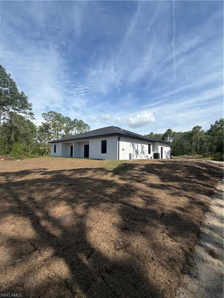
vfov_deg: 102.1
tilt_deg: +2.0
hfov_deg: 85.7
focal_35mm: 14
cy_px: 149
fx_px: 121
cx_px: 112
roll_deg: -0.8
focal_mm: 2.22
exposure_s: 1/942
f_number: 2.2
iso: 20
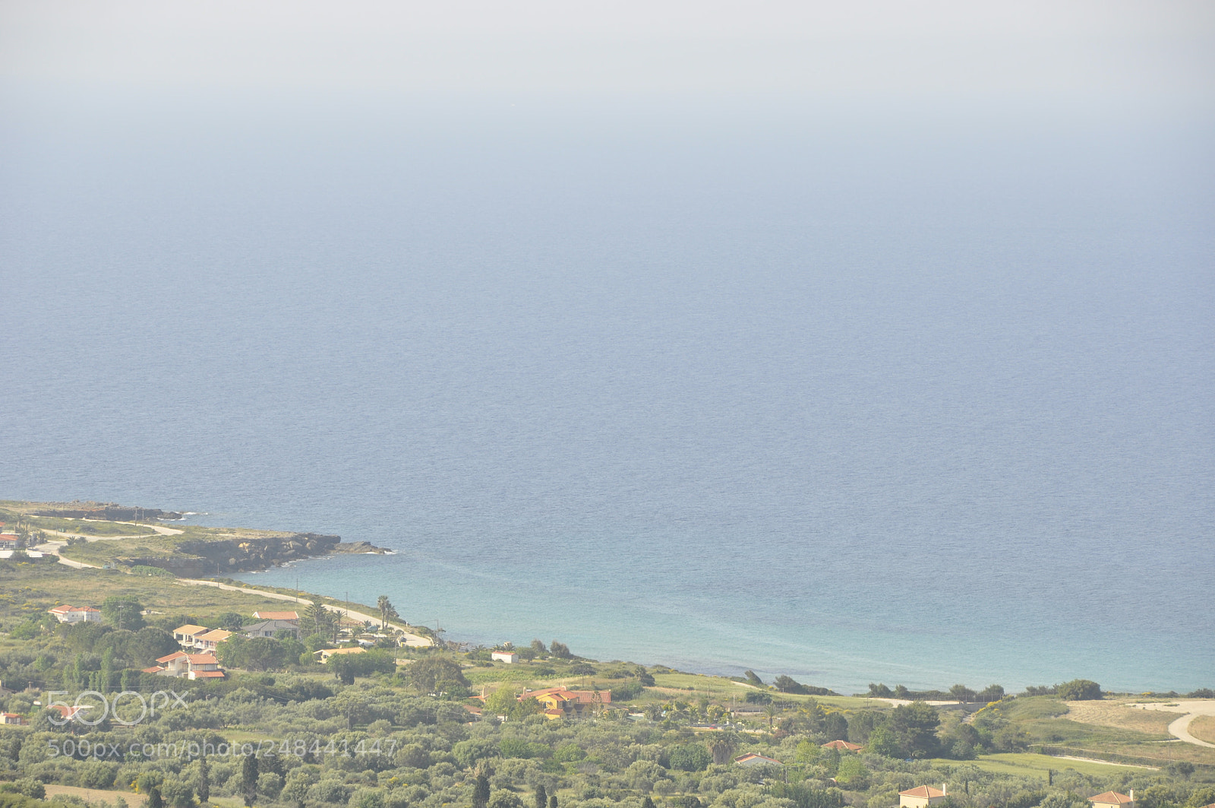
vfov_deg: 7.0
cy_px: 404
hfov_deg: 10.6
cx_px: 608
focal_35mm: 195
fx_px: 6574
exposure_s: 1/320
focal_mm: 130
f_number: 9
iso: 200
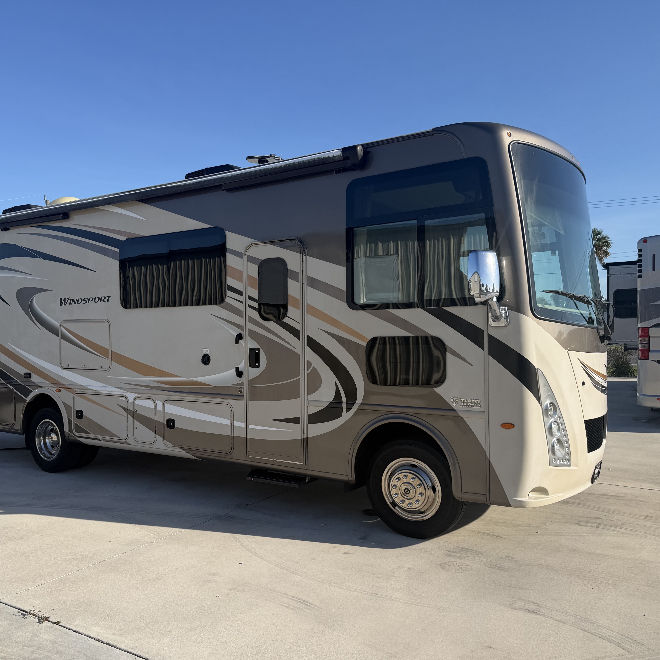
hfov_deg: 55.3
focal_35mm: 29
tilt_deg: -1.4
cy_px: 338
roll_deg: +1.1
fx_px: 626
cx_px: 268
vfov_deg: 55.6
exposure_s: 1/3953
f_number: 1.78
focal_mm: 6.76
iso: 80
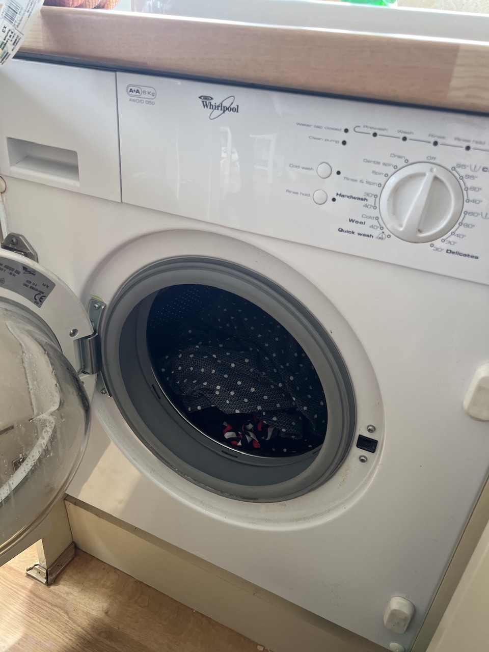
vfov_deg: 67.3
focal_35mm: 26
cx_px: 244
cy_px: 326
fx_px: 490
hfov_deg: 53.1
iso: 125
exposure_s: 1/112
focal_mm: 5.7
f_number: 1.5
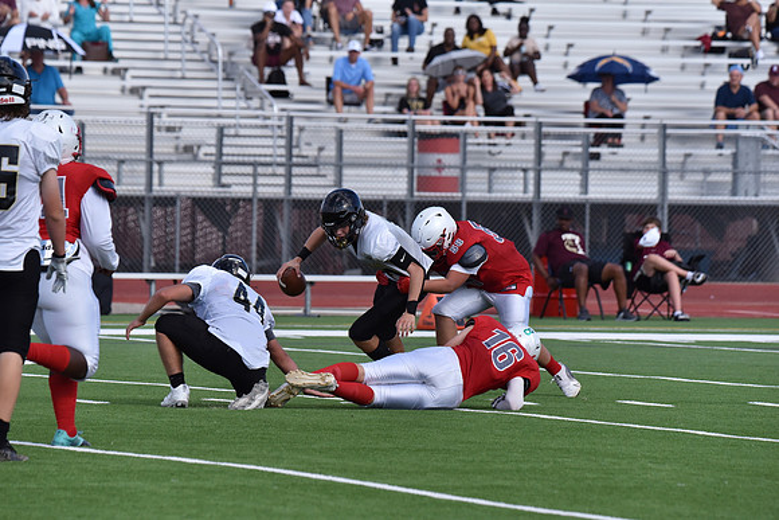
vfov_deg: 4.3
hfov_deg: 6.4
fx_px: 6926
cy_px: 260
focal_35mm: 320
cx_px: 390
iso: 1400
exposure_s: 1/3200
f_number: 8
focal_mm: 320
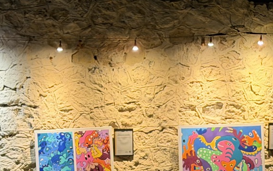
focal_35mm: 179
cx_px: 133
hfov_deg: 11.7
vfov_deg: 7.2
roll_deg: +1.4
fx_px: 1332
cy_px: 230
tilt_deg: -5.5
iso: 400
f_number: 1.78
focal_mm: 6.76
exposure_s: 1/33
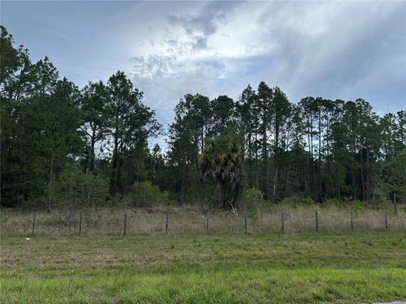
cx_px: 203
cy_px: 152
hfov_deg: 67.3
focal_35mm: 26
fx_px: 305
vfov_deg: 53.1
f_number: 1.5
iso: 50
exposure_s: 1/1124
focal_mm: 5.7
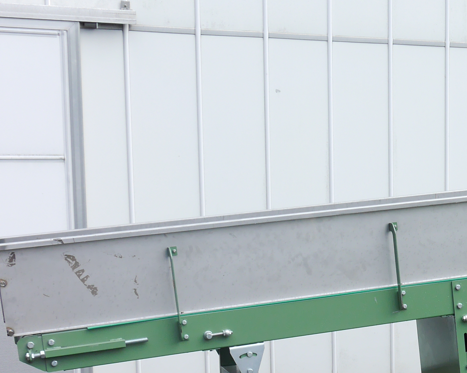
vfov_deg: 17.1
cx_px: 577
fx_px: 1230
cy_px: 317
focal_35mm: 89
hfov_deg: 20.0
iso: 160
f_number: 6.3
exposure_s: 1/250
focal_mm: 16
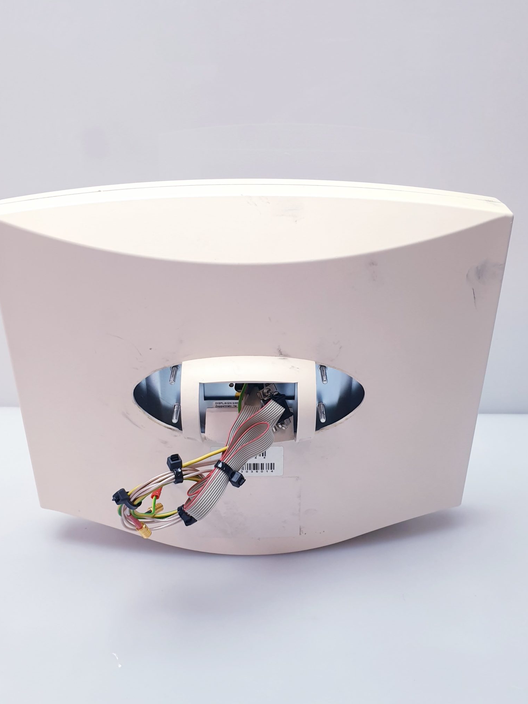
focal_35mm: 33
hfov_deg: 42.9
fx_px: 671
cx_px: 250
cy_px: 375
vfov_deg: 55.3
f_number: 2.4
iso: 80
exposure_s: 1/50
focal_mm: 4.3
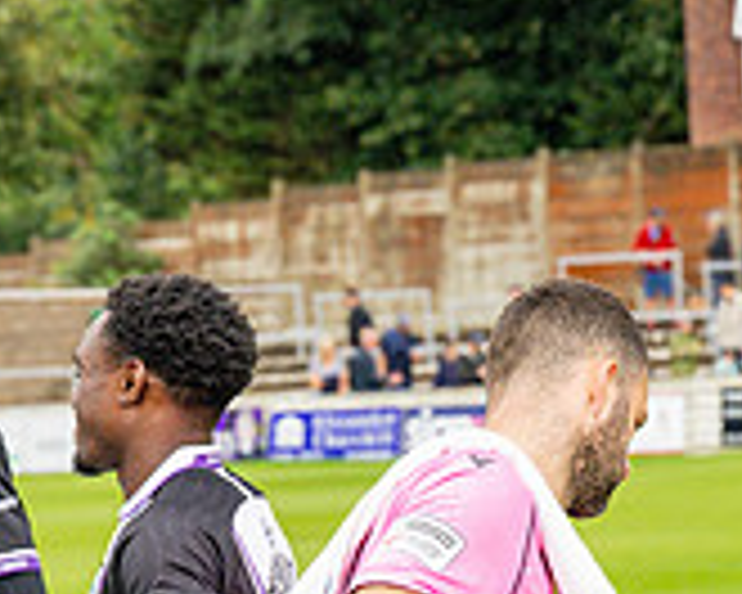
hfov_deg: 7.0
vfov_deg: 5.6
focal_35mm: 276
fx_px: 6061
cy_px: 747
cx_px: 229
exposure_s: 1/1600
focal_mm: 72
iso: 800
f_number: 5
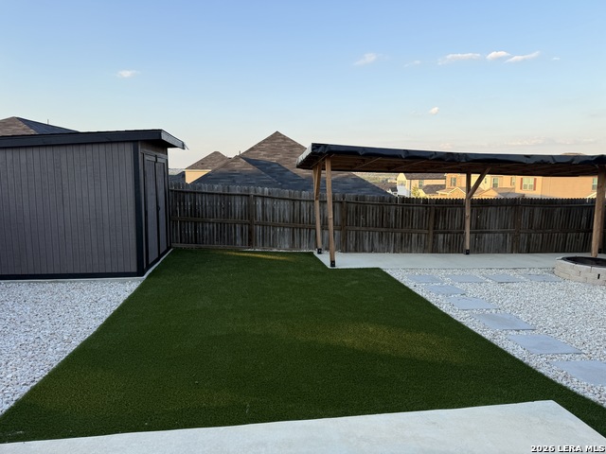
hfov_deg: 71.6
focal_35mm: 24
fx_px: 420
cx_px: 303
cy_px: 227
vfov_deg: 56.8
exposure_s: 1/1046
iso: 80
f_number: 1.78
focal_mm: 6.76
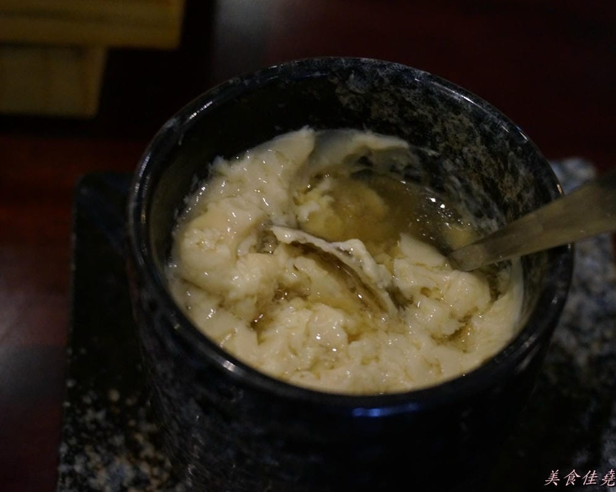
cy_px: 245
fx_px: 1086
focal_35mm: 60
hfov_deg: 31.7
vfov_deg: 25.6
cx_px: 342
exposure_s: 1/25
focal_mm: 35
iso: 3200
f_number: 5
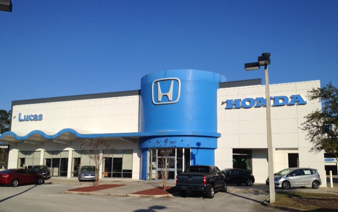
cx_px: 169
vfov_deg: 33.6
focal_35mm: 38
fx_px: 350
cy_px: 117
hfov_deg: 51.5
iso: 50
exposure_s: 1/3460
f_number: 2.4
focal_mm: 4.28
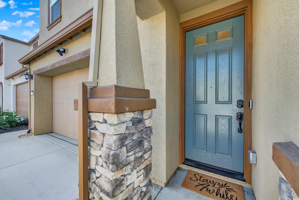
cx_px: 150
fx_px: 116
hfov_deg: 104.2
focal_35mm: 14
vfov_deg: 81.3
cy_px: 100
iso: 100
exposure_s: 1/8
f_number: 14
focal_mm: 14
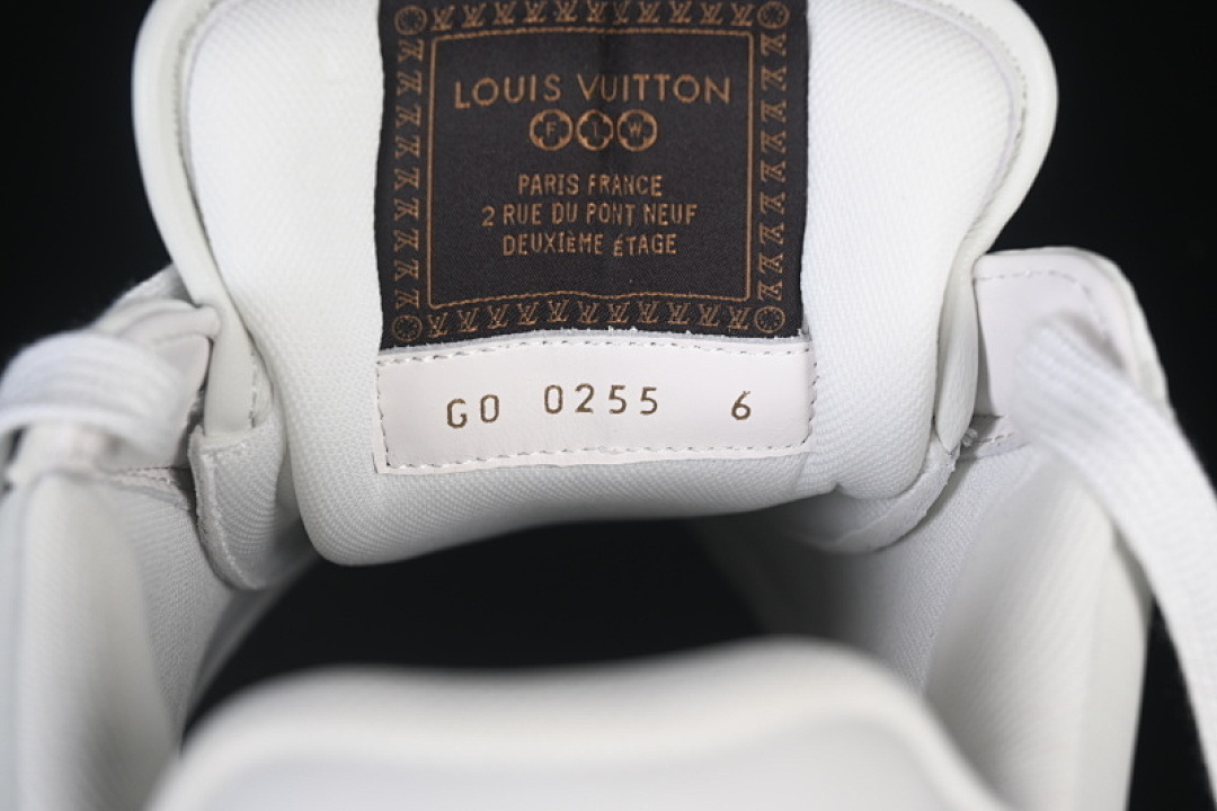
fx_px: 2535
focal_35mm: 75
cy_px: 406
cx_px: 608
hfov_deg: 27.0
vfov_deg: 18.2
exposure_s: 1/80
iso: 160
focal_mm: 50
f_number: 7.1
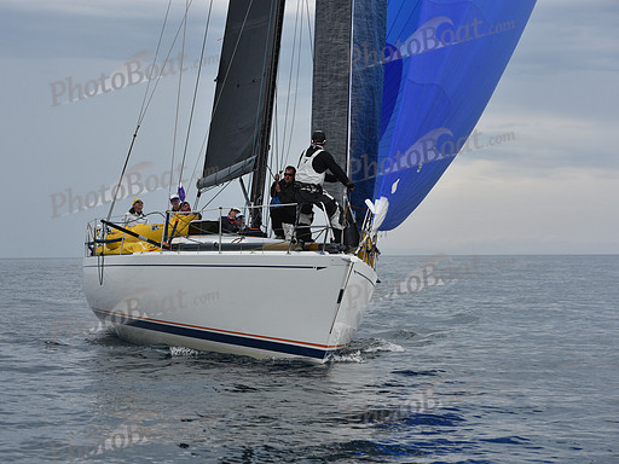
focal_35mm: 109
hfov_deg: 18.0
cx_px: 283
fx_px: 1949
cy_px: 233
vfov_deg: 13.6
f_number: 5.6
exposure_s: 1/800
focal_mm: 100
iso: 250
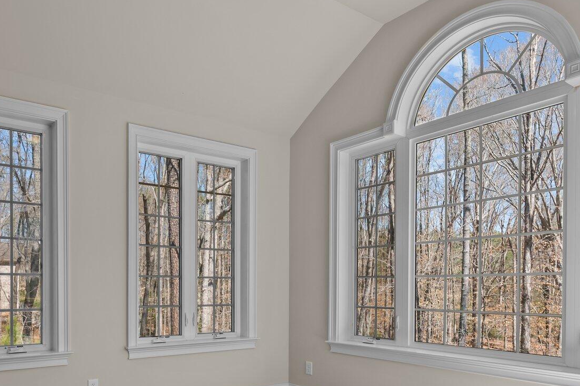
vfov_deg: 44.9
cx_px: 223
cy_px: 287
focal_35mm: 28
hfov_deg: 64.7
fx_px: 451
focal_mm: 15
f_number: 6.3
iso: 400
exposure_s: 1/60
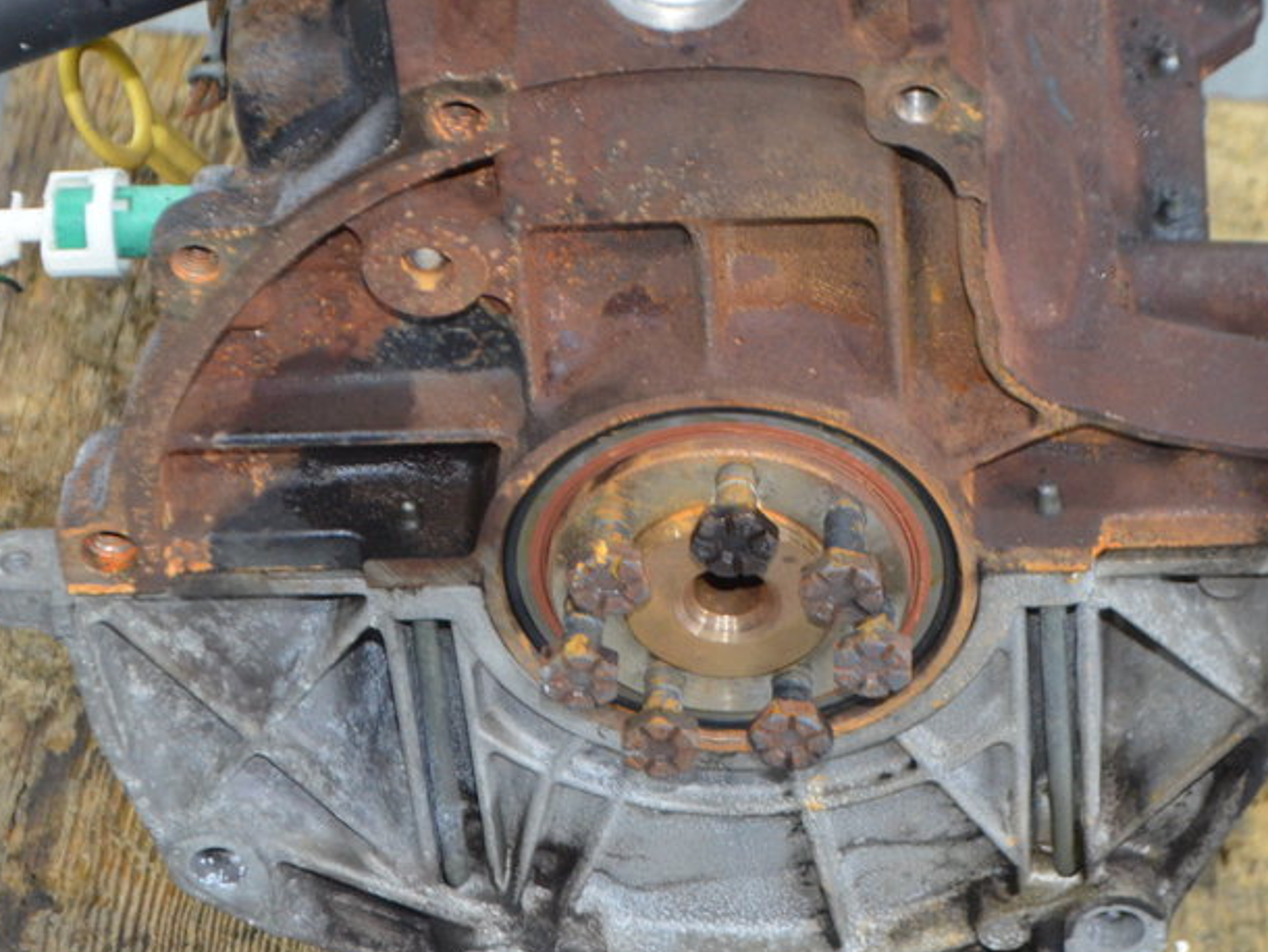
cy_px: 603
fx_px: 4867
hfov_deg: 14.8
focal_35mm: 133
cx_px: 634
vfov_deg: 11.2
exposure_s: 1/60
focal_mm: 55
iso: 2200
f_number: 5.6
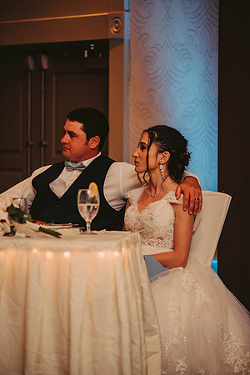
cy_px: 188
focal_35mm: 170
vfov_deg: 12.1
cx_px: 125
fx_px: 1771
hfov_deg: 8.1
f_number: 2.8
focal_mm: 170
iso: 800
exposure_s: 1/60
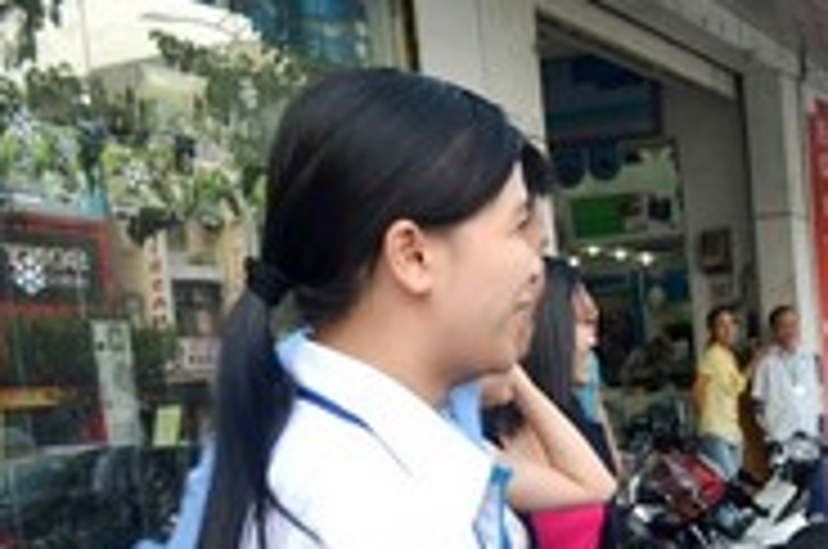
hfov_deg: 27.9
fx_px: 1515
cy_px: 626
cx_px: 904
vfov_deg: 19.5
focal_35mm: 66
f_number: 5
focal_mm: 18
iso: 400
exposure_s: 1/100
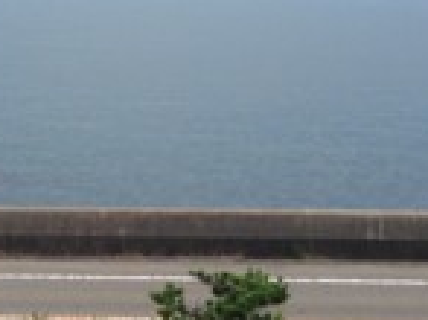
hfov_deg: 19.2
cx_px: 52
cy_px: 67
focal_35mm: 101
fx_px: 1248
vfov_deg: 14.5
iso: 50
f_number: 2.4
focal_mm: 4.13
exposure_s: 1/423
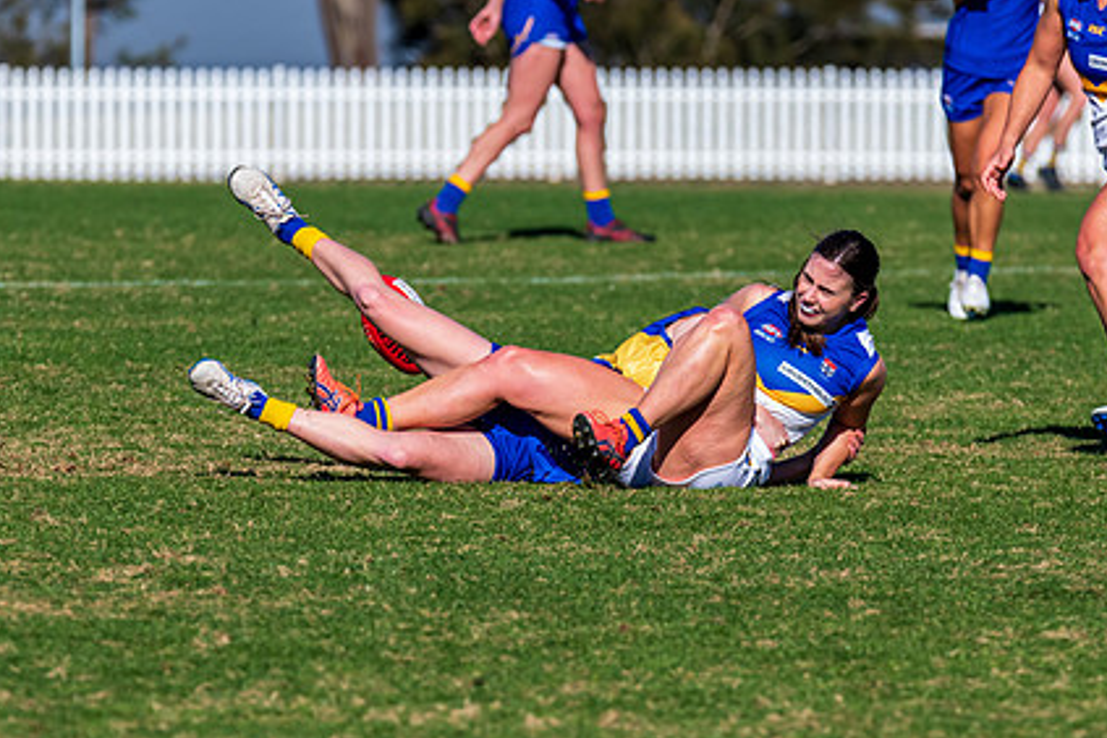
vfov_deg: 2.5
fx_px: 16880
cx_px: 565
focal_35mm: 549
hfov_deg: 3.8
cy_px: 344
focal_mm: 350
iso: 800
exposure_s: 1/2000
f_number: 9
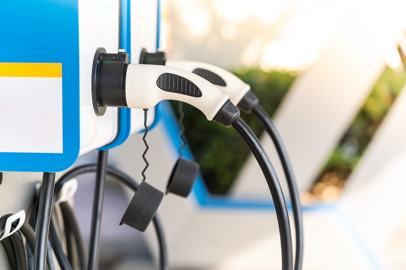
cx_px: 203
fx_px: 958
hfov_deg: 23.9
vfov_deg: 16.1
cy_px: 135
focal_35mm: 85
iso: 100
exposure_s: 1/400
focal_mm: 85
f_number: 3.5
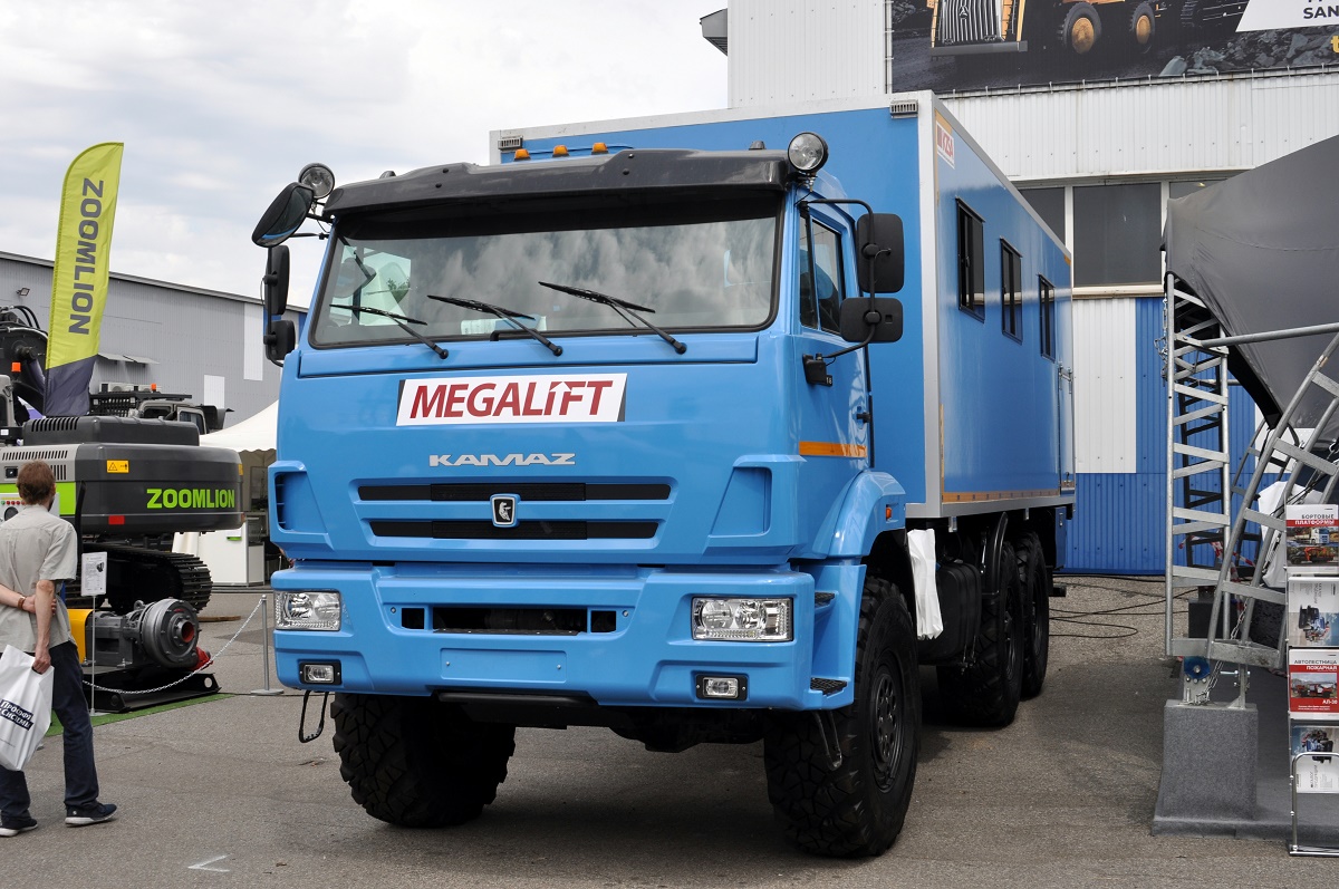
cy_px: 444
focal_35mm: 42
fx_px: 1560
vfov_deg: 31.8
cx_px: 670
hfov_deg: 46.4
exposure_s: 1/320
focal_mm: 28
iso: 200
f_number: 9
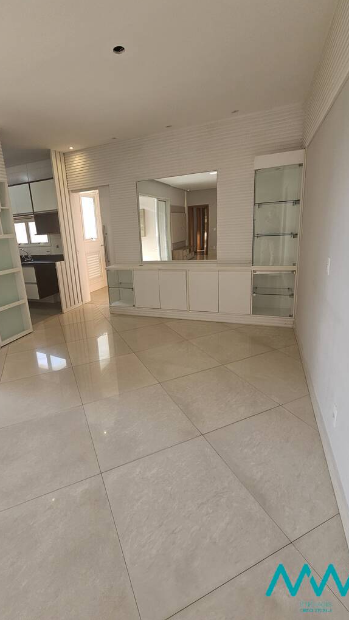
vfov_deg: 102.9
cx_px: 141
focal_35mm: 15
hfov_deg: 69.9
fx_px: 247
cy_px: 292
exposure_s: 1/207
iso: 125
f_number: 2.2
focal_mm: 2.2
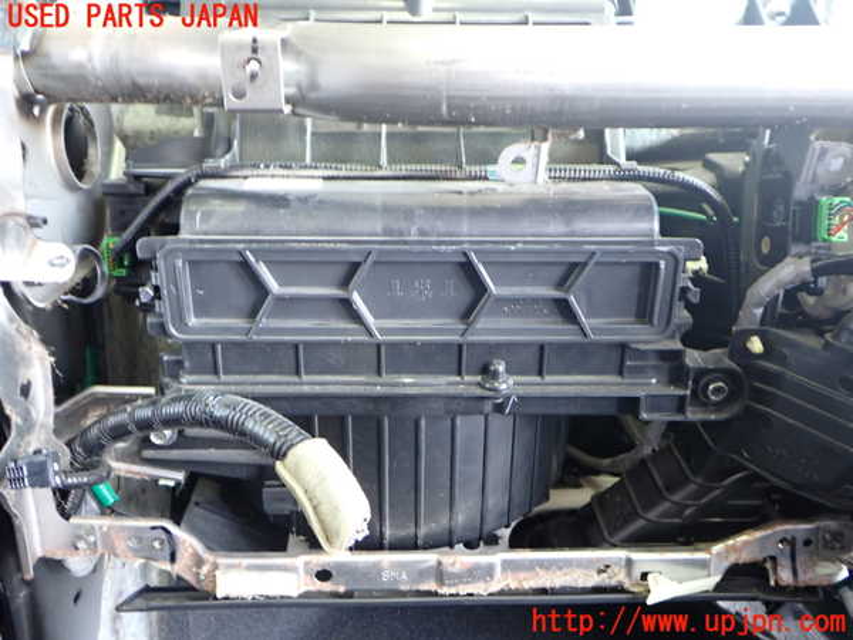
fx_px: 739
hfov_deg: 60.0
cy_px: 320
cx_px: 426
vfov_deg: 46.8
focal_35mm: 30
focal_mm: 5.4
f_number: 2.3
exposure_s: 1/30
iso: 320
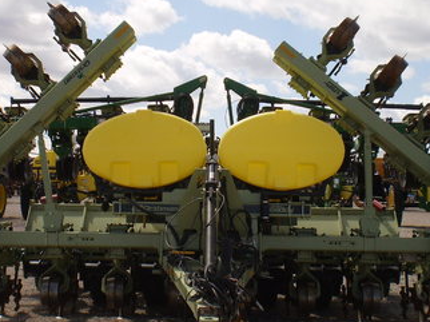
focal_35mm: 71
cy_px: 202
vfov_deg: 20.7
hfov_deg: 27.4
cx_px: 195
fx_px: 881
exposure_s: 1/640
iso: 64
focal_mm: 7.4
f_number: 4.9
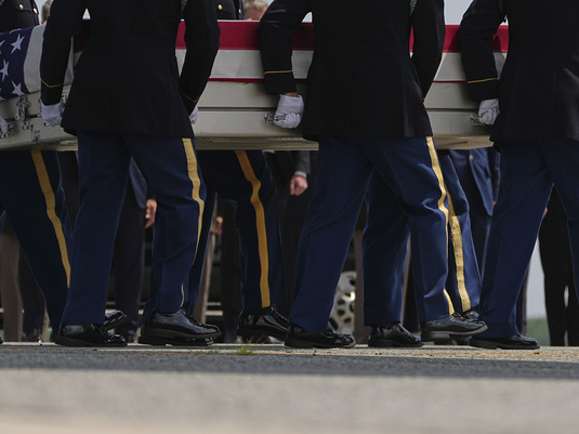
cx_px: 162
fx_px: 3077
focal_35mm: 184
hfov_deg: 10.7
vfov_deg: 8.1
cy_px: 103
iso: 100
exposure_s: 1/4000
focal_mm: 100
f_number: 2.8
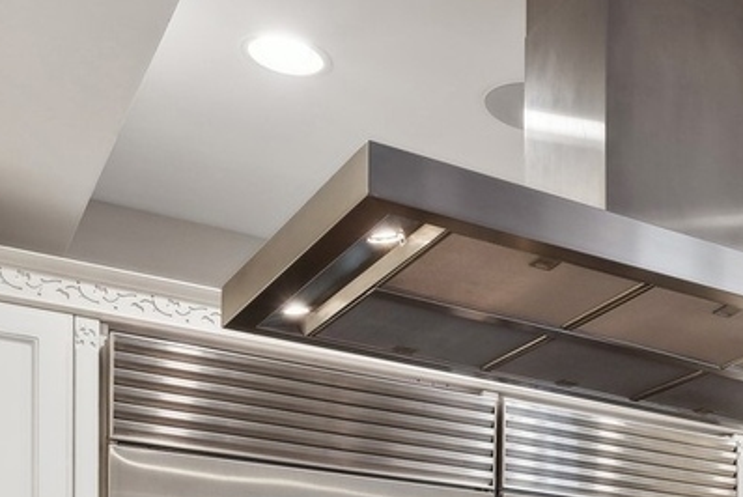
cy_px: 727
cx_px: 842
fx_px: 1302
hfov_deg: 28.5
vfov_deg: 19.2
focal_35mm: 63
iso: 200
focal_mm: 15.5
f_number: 9.5
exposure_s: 1/4
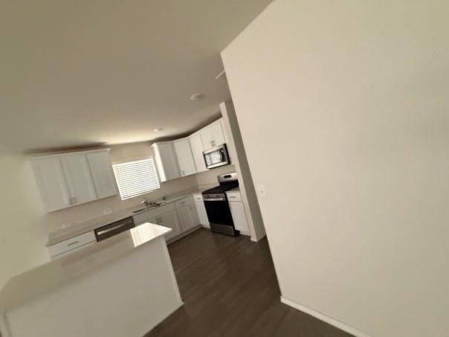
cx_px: 224
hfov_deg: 102.1
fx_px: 182
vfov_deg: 85.7
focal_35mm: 14
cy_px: 168
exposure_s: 1/60
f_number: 2.2
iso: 800
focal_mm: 2.22
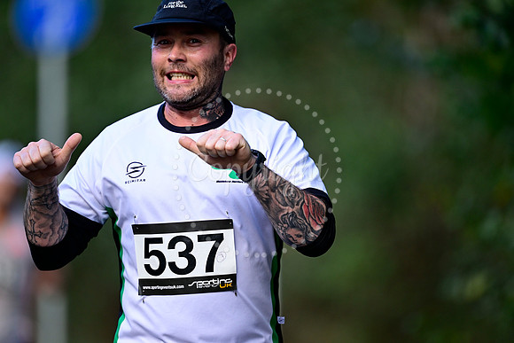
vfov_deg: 3.4
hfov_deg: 5.2
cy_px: 172
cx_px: 257
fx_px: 5712
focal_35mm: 400
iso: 800
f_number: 2.8
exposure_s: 1/1000
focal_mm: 400
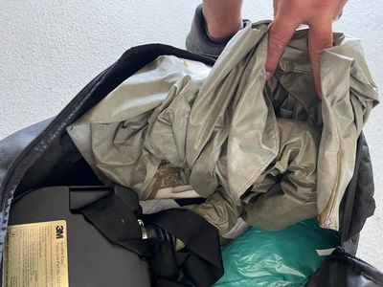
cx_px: 192
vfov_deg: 53.1
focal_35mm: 26
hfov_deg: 67.3
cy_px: 144
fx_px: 288
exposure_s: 1/60
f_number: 1.6
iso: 160
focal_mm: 5.1
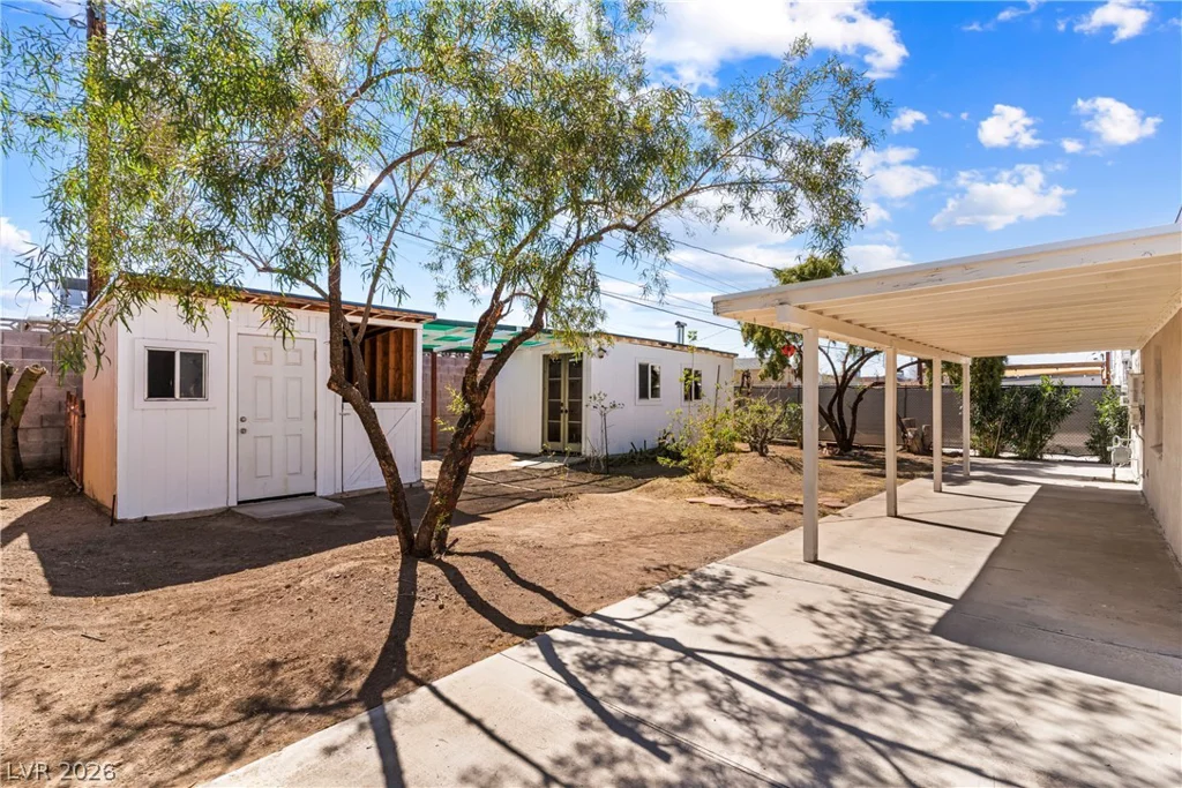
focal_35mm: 17
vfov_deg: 70.5
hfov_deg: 93.3
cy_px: 394
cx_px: 591
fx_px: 558
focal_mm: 17
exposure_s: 1/8000
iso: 320
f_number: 8
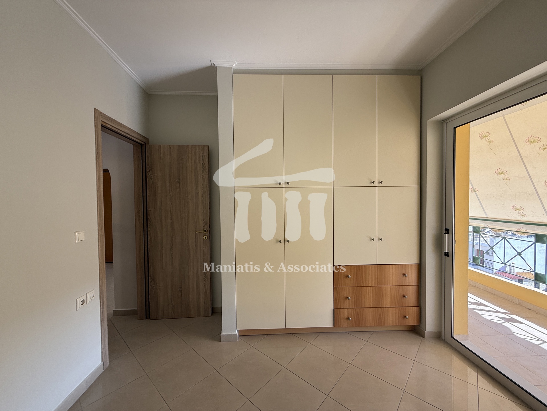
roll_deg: -0.2
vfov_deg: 85.7
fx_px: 221
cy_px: 206
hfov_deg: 102.1
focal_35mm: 14
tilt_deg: +0.8
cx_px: 274
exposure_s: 1/121
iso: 50
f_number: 2.2
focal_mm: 2.22
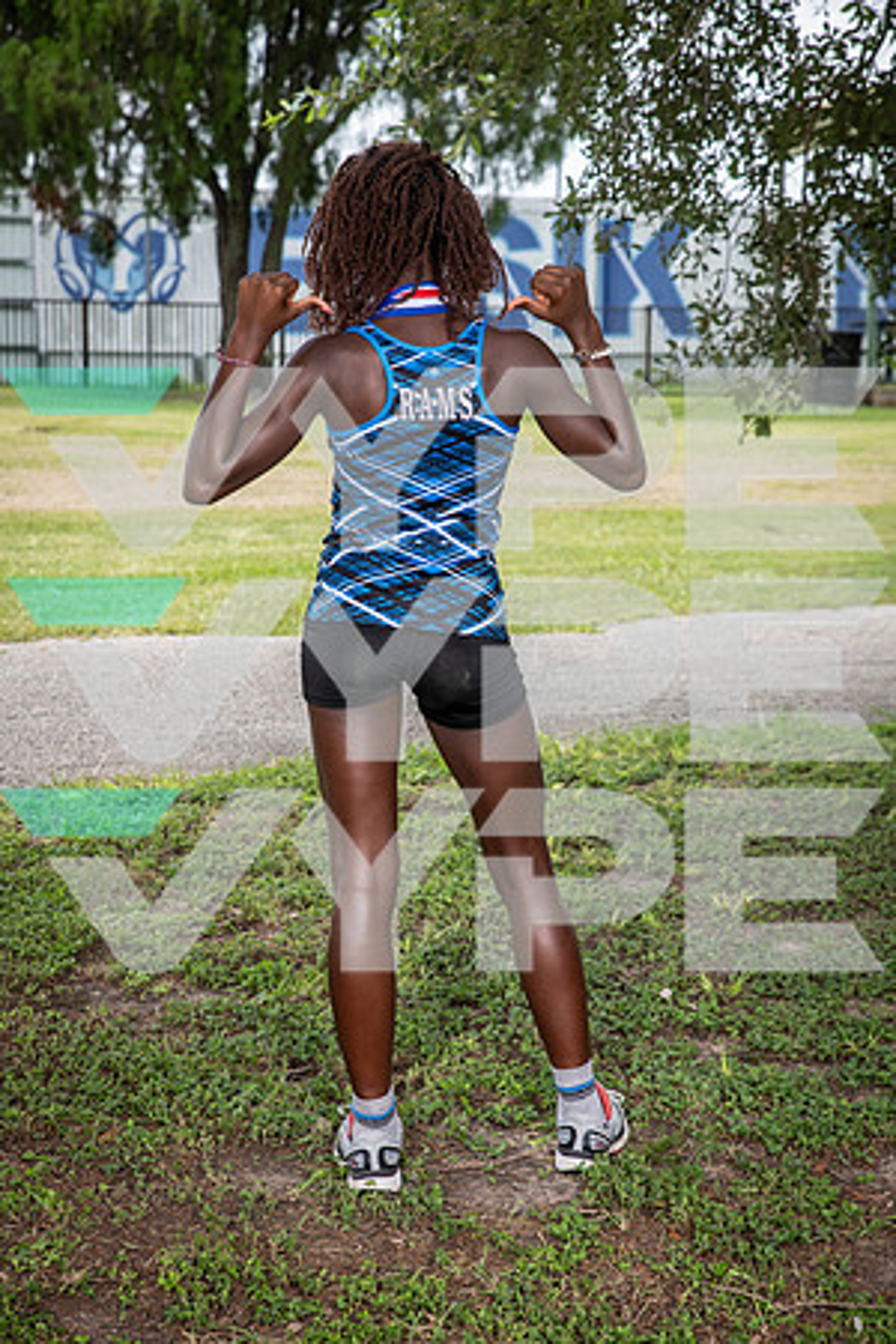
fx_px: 2613
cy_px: 672
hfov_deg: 19.5
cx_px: 448
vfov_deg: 28.8
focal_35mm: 70
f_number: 6.3
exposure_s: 1/400
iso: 250
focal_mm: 70
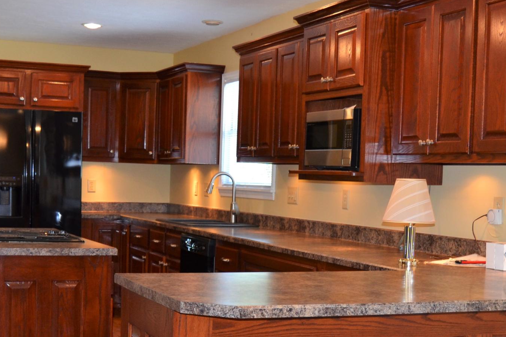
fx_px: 887
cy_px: 227
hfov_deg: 31.8
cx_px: 292
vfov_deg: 21.4
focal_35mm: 63
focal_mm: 19
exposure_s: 1/60
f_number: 3.5
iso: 400
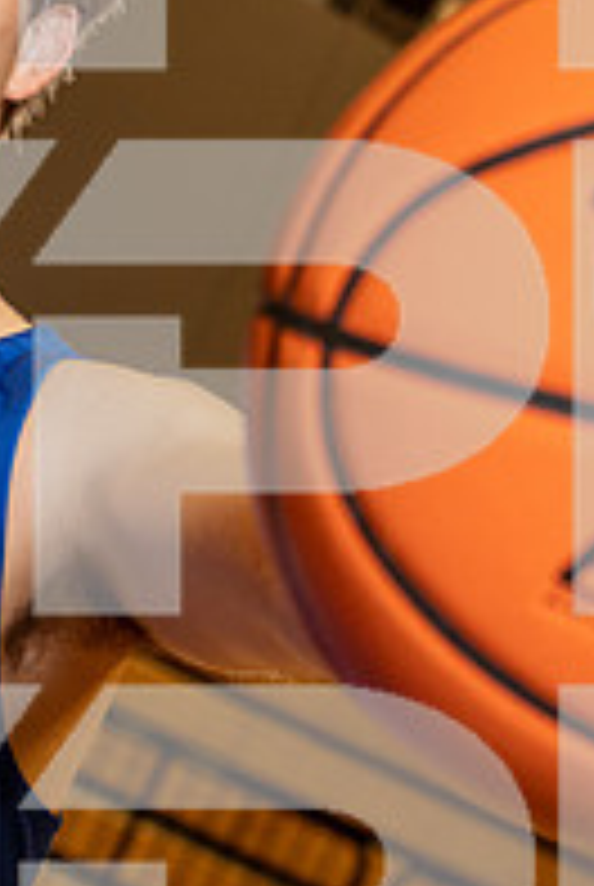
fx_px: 3477
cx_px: -54
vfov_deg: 14.5
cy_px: 380
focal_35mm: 141
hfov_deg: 9.7
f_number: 4.5
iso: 400
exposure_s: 1/250
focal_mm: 48
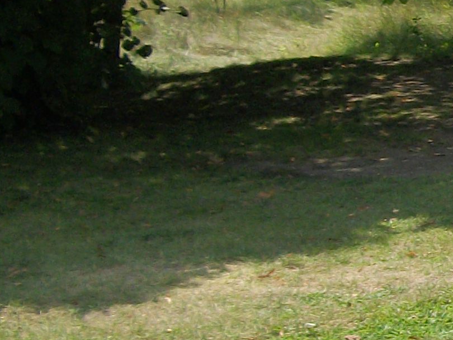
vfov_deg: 9.4
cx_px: 980
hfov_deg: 11.1
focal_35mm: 158
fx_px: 2068
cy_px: 223
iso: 80
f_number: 8.8
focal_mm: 5.7
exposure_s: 1/125
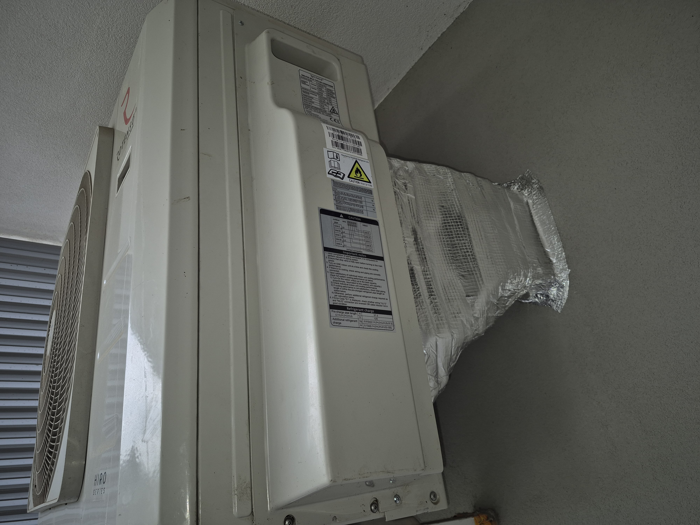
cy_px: 262
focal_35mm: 23
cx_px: 350
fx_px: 465
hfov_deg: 73.9
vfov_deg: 58.9
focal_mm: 5.4
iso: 40
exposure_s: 1/100
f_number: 1.8
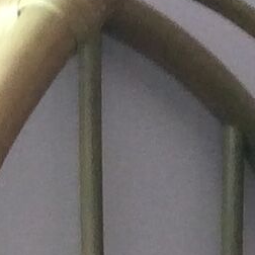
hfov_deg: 6.0
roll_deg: -0.7
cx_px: 295
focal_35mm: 290
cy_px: 1134
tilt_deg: -15.7
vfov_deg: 5.1
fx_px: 2417
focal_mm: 3.3
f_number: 2.4
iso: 40
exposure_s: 1/25
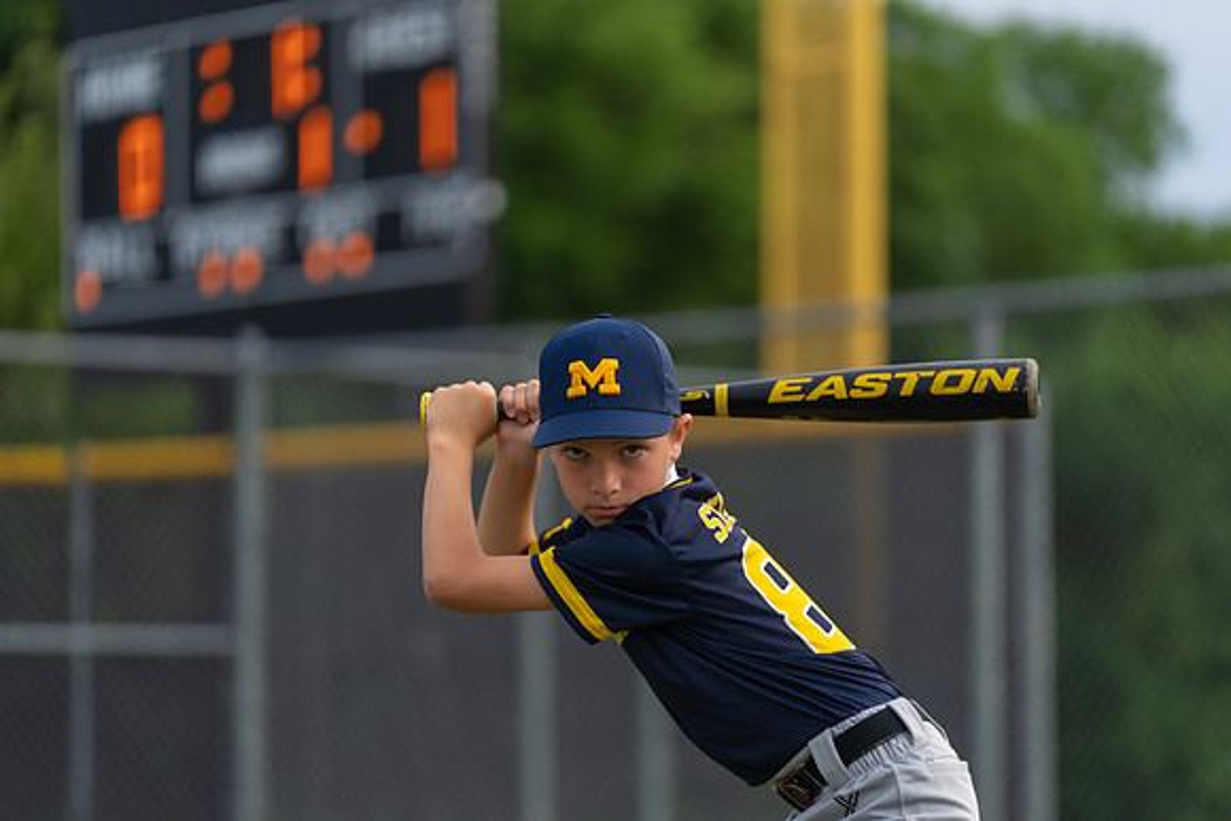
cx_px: 616
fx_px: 5541
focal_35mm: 162
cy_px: 410
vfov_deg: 8.5
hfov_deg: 12.7
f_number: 2.8
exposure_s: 1/320
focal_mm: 162
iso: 200
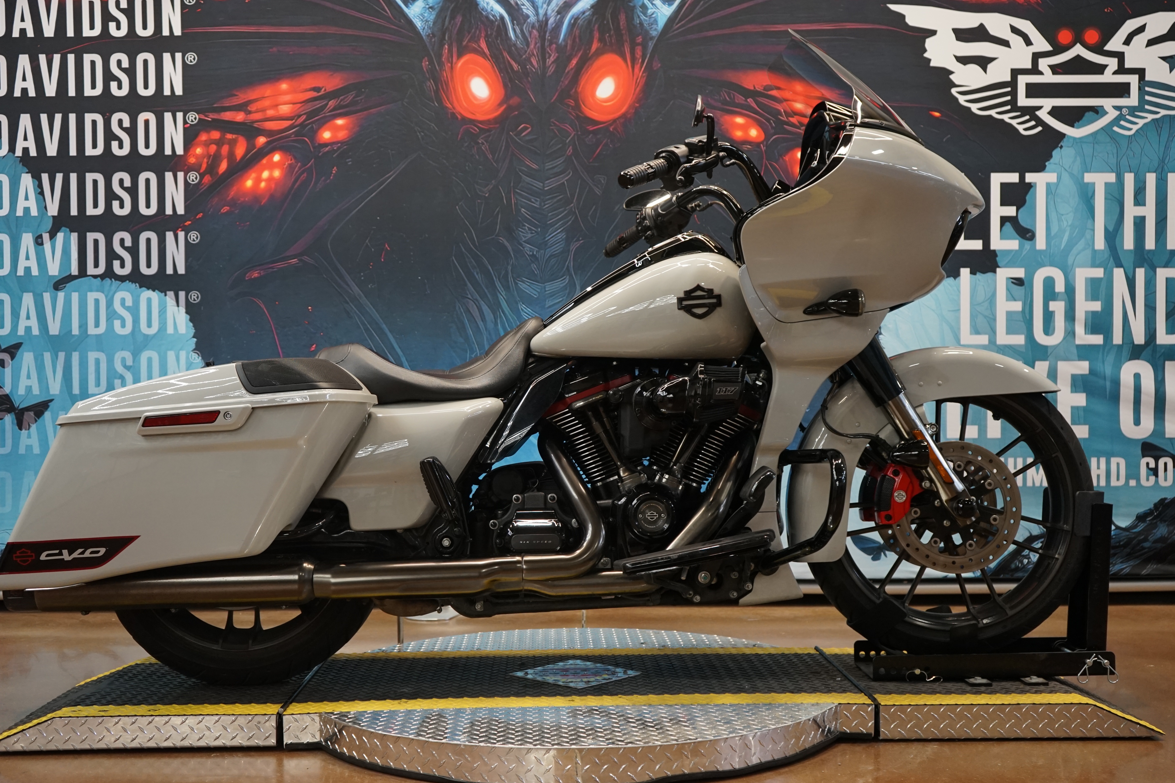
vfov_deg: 35.0
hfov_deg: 50.7
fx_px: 1240
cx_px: 581
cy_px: 404
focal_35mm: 38
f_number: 4
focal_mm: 36
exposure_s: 1/160
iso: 1250
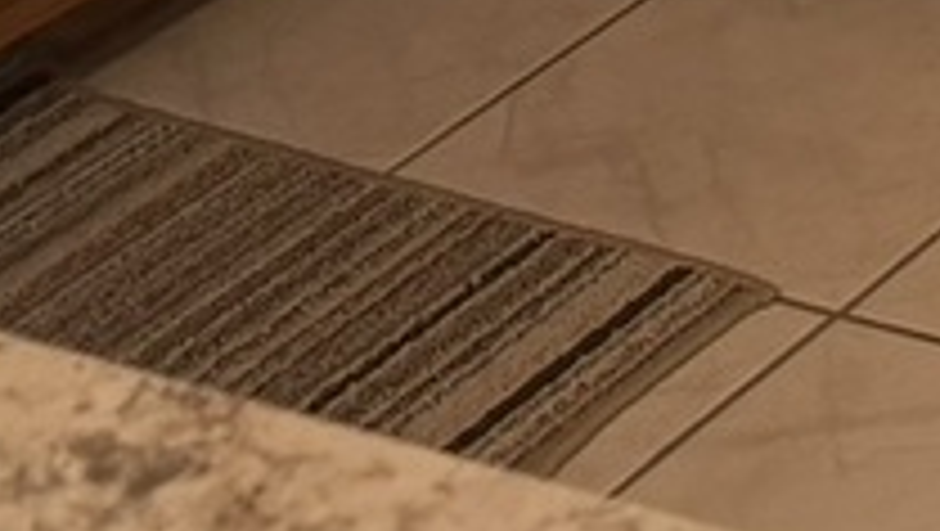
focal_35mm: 180
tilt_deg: -14.5
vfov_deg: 6.0
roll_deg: +1.1
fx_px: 4491
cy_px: -1382
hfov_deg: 9.9
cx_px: 2532
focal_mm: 6.76
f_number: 1.78
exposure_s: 1/120
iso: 200
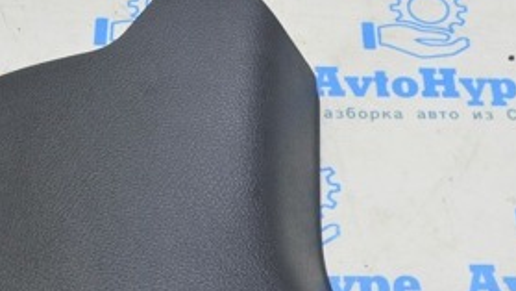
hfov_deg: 29.3
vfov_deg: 16.5
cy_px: 273
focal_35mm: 72
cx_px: 218
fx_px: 985
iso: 400
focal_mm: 20
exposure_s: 1/20
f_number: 5.6
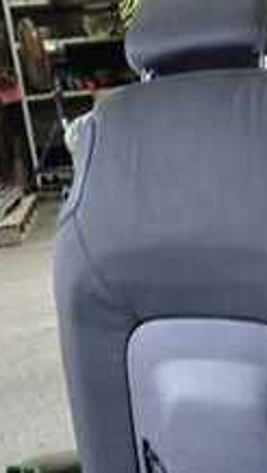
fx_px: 942
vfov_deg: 27.6
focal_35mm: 75
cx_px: 360
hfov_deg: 15.3
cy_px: 382
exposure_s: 1/30
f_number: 2
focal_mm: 4.5
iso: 320
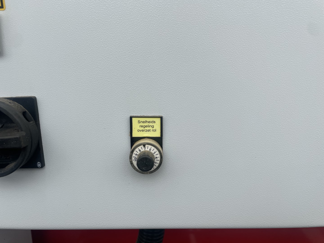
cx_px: 162
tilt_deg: -12.7
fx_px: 243
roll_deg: -1.4
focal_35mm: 26
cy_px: 122
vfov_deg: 53.1
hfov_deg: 67.3
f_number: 1.6
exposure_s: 1/868
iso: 32
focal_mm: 4.2
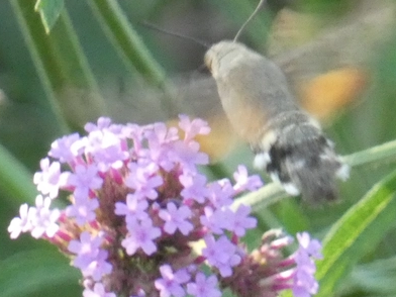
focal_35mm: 1170
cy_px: 174
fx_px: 13385
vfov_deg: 1.3
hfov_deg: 1.7
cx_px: 229
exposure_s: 1/100
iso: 1000
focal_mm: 128.4
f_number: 5.6
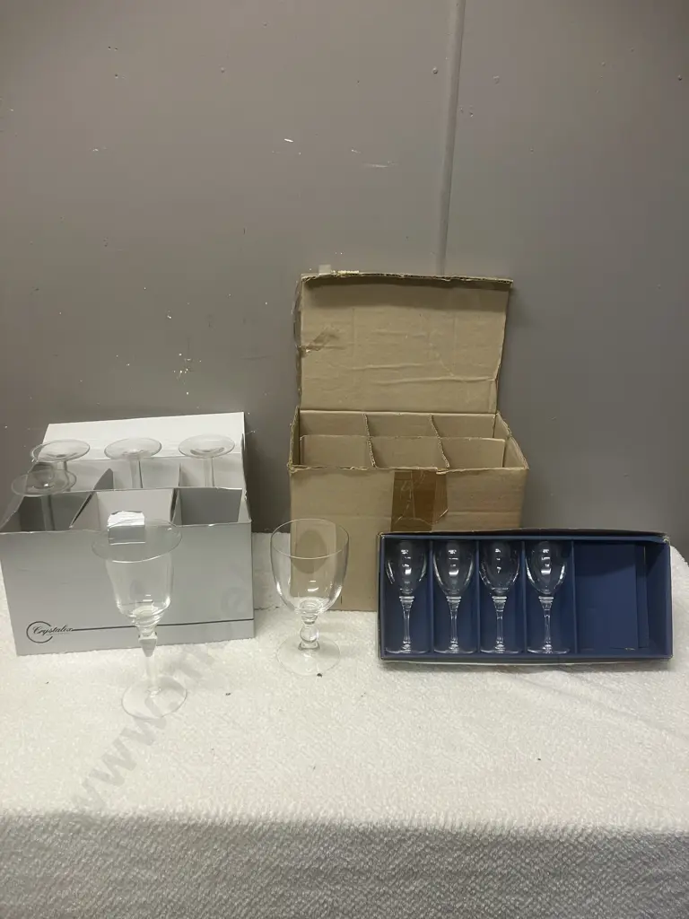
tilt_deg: -21.4
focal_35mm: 28
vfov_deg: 63.4
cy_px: 460
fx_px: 743
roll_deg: -1.4
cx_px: 344
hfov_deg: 49.7
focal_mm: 3.99
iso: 50
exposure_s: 1/50
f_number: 1.8
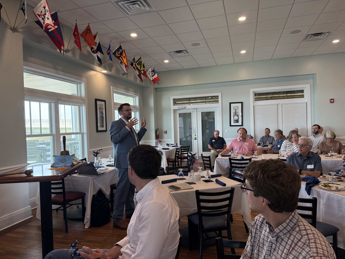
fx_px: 239
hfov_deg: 71.6
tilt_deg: +0.0
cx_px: 172
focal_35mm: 24
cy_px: 130
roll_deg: +2.4
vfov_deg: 56.8
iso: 200
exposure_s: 1/185
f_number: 1.78
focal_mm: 6.76
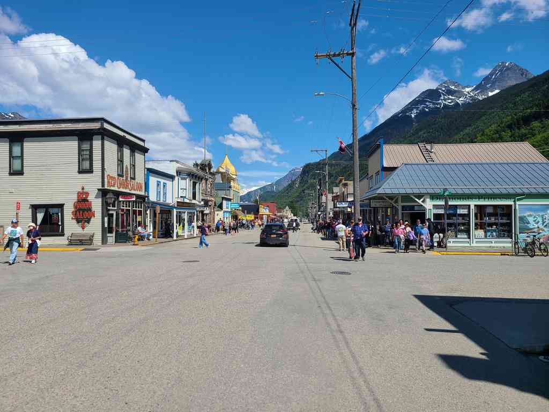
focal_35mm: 26
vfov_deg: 53.1
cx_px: 274
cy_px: 206
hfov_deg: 67.3
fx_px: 412
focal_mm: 5.4
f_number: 1.8
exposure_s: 1/3372
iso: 40
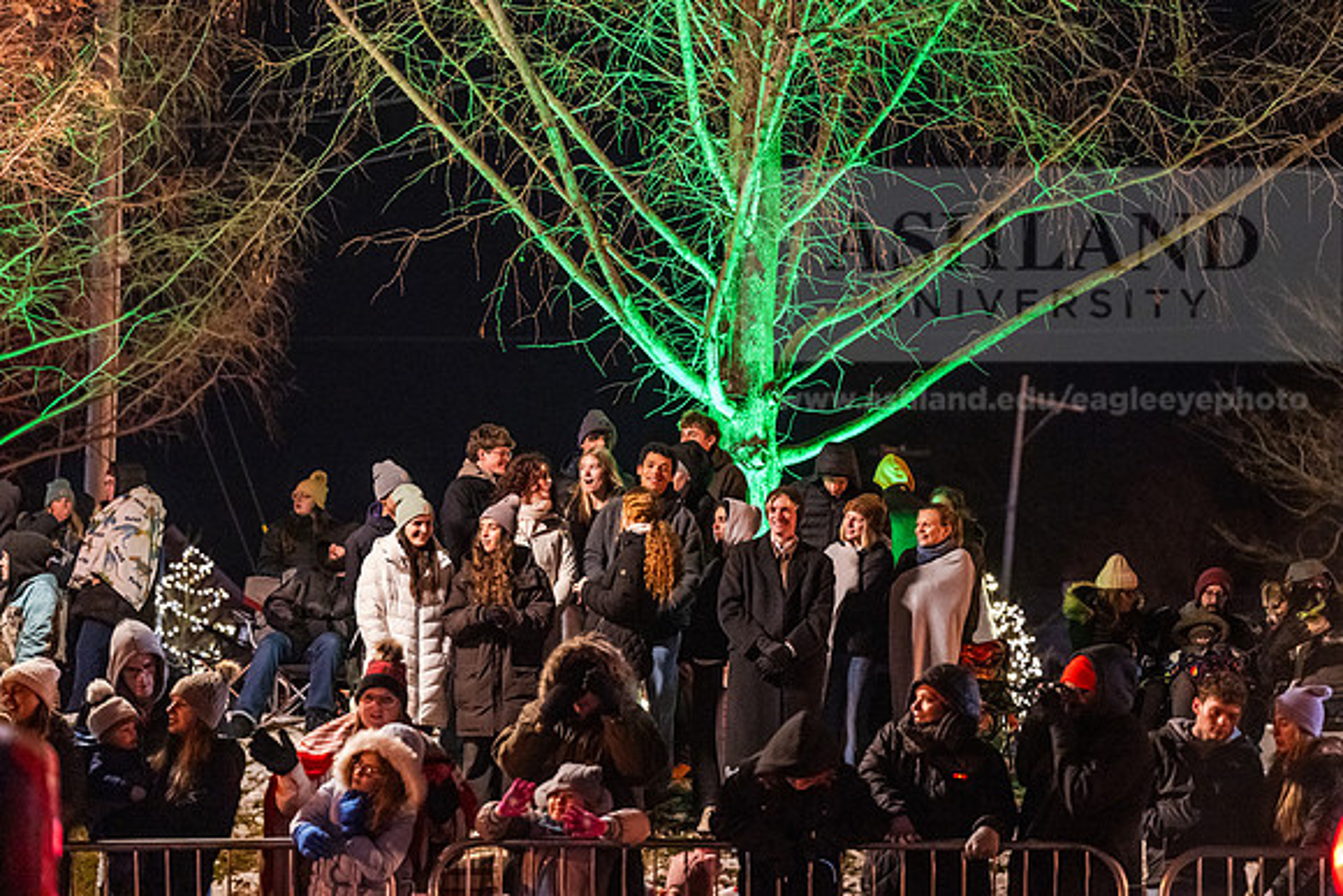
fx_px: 3694
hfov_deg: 20.6
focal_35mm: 99
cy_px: 448
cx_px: 672
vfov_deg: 13.8
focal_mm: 99
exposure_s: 1/200
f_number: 2.8
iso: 10000
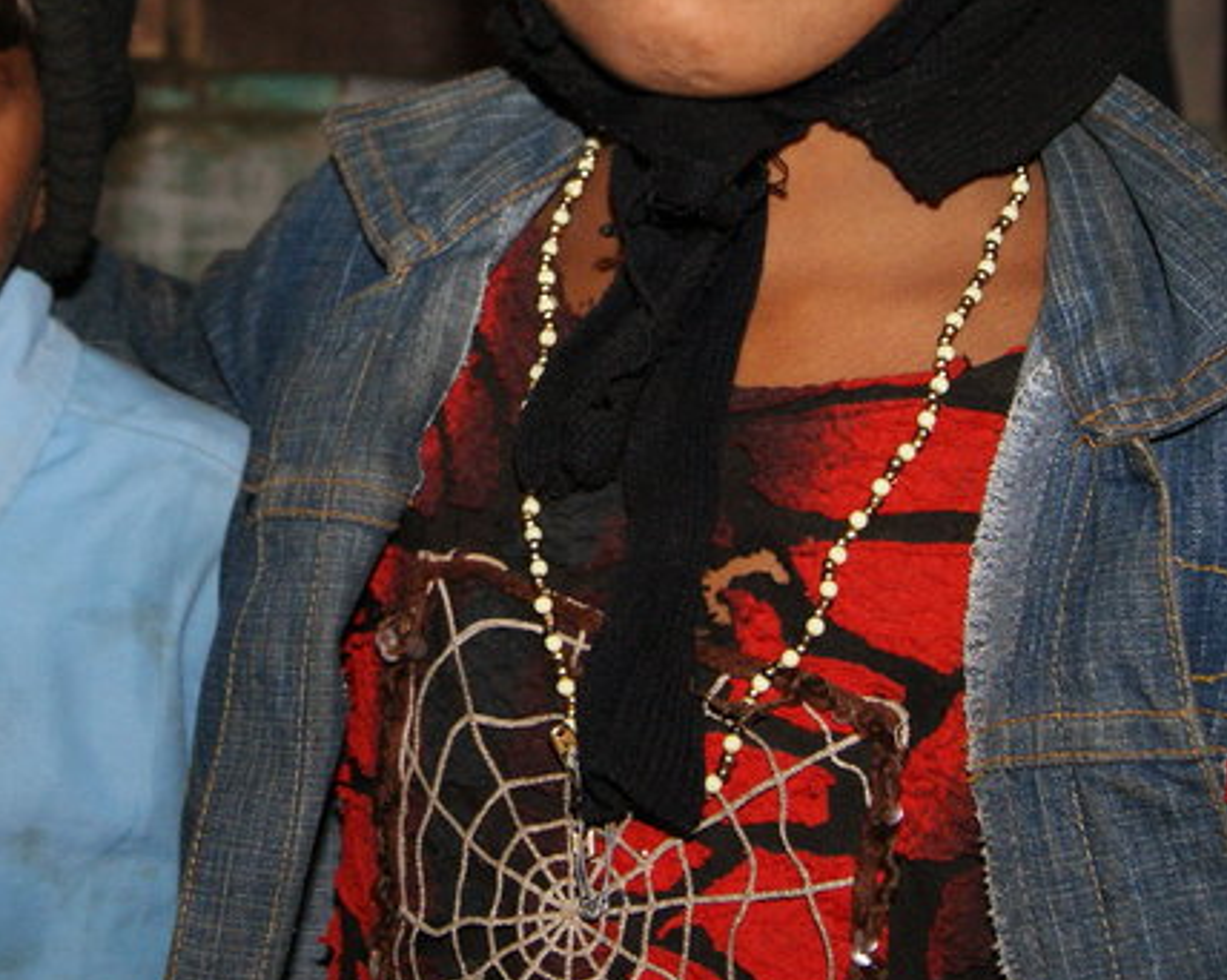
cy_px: 99
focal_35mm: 81
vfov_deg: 18.6
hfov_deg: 23.1
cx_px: 178
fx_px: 2940
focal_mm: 24
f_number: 5.6
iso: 400
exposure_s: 1/60
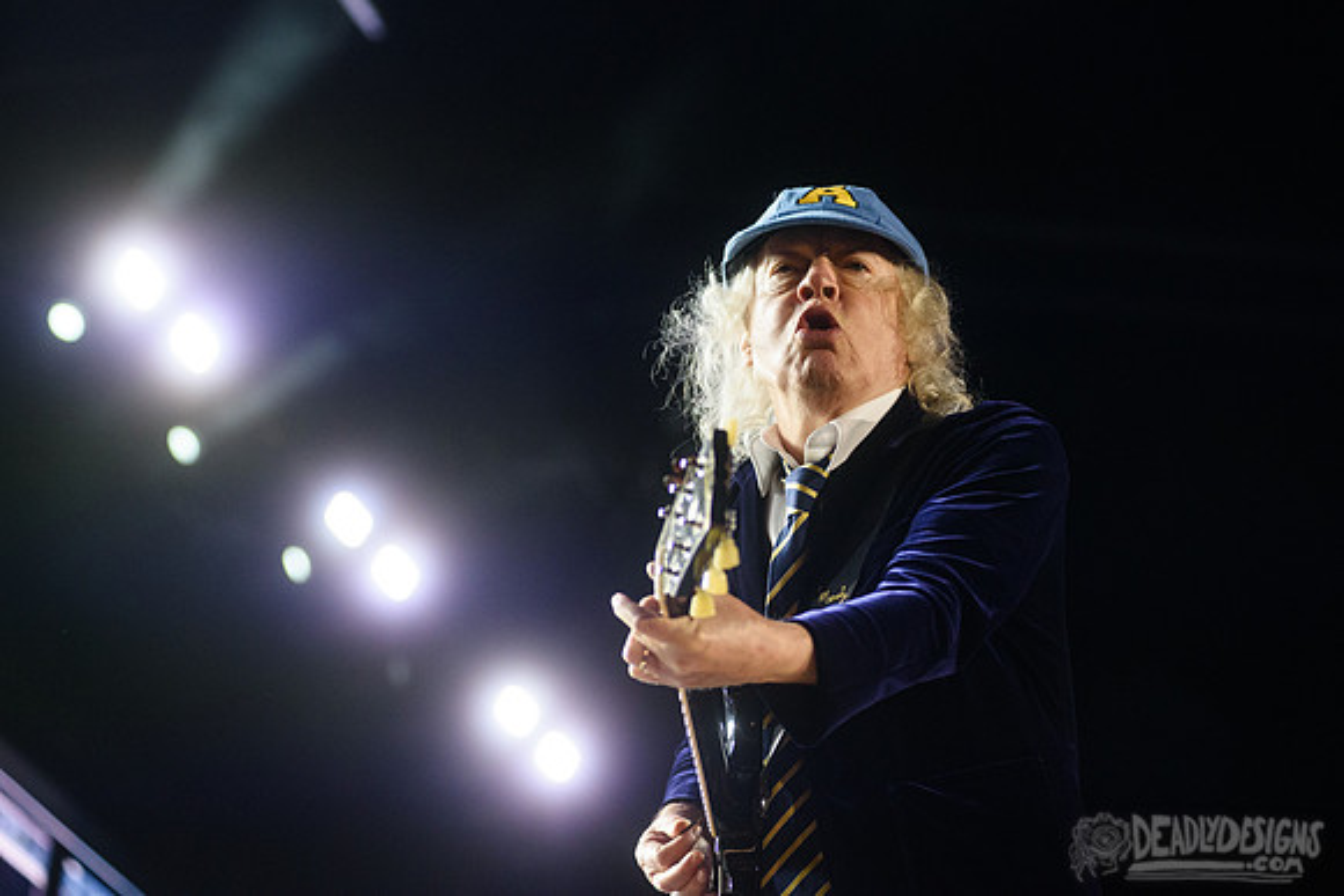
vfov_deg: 15.3
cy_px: 397
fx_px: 3329
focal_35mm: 89
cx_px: 749
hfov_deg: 22.8
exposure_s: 1/800
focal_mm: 80
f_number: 4
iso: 2500
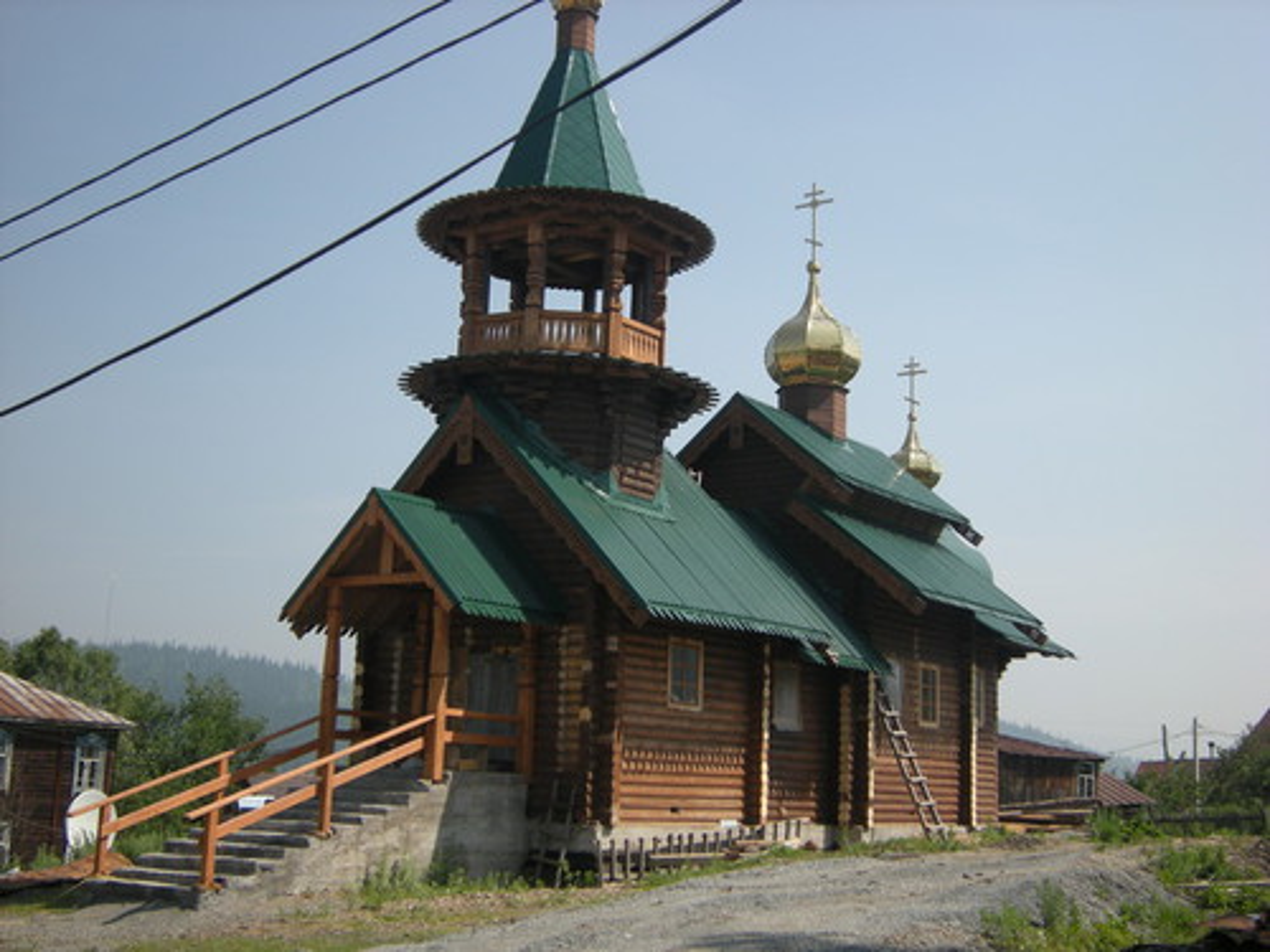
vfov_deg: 32.2
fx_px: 1651
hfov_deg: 42.1
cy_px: 476
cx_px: 635
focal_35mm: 45
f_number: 7
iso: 64
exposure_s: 1/188
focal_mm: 7.5
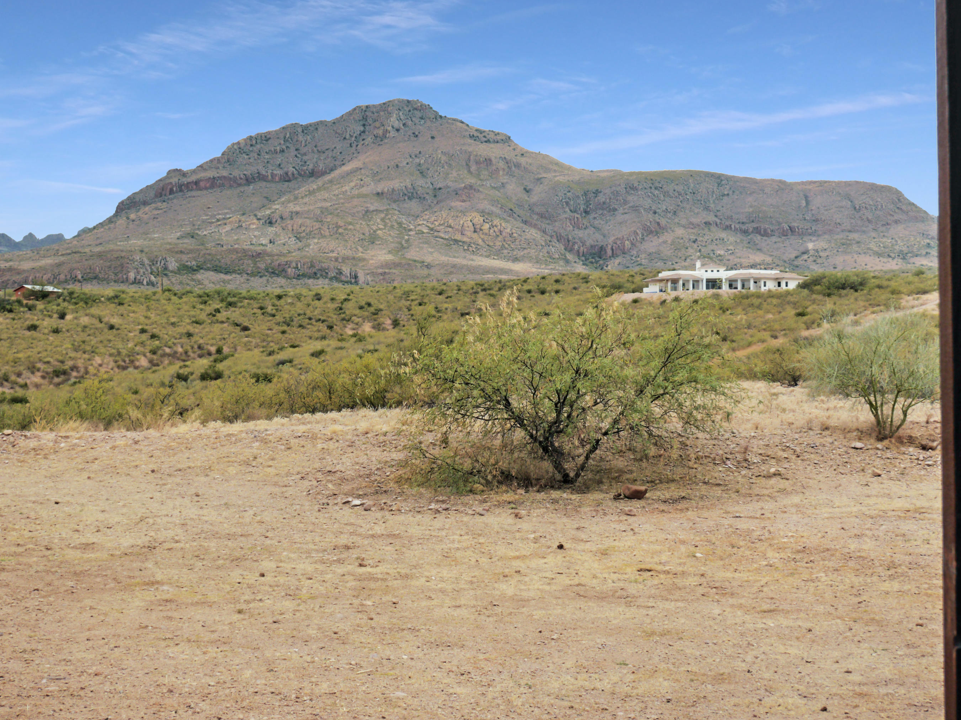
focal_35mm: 51
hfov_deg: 37.5
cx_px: 473
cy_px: 334
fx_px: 1416
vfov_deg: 28.5
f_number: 6.3
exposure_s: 1/500
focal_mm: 23
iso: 160
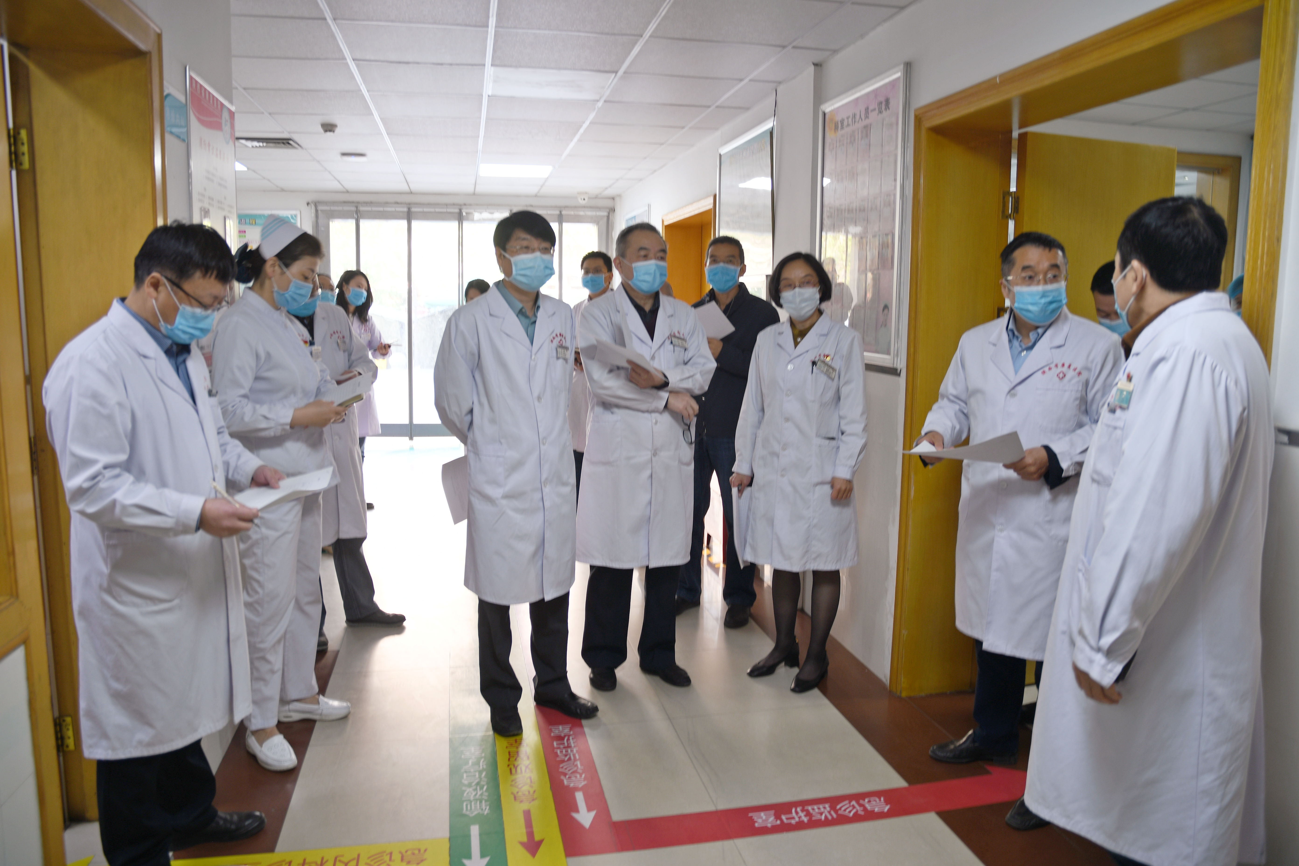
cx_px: 650
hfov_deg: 73.7
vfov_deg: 53.1
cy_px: 433
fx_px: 866
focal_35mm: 24
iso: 100
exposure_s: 1/25
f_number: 2.8
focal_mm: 16
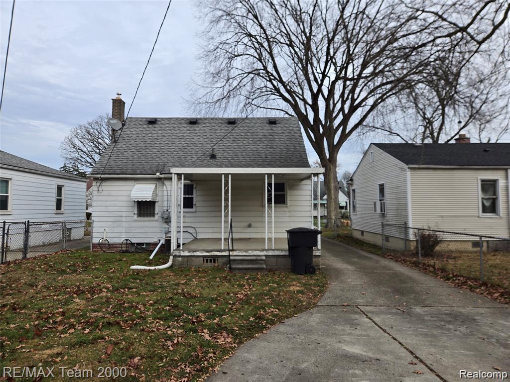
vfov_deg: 58.9
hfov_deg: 73.9
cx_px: 255
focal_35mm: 23
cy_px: 191
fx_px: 339
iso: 25
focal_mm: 5.4
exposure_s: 1/286
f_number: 1.8
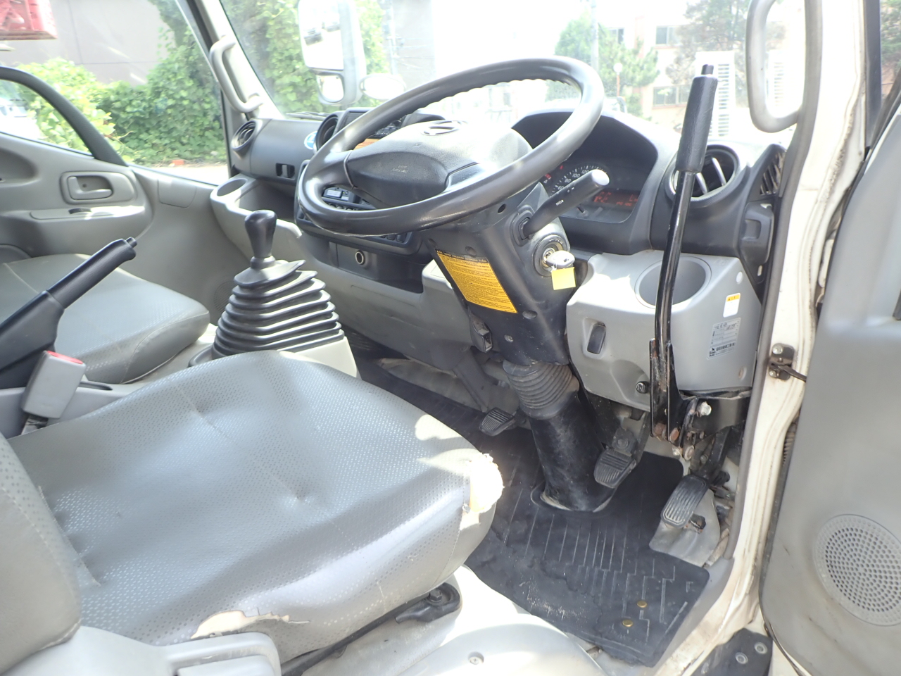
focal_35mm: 25
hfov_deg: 69.4
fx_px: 651
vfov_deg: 54.9
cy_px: 338
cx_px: 450
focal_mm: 4.5
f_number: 2.8
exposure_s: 1/125
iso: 100
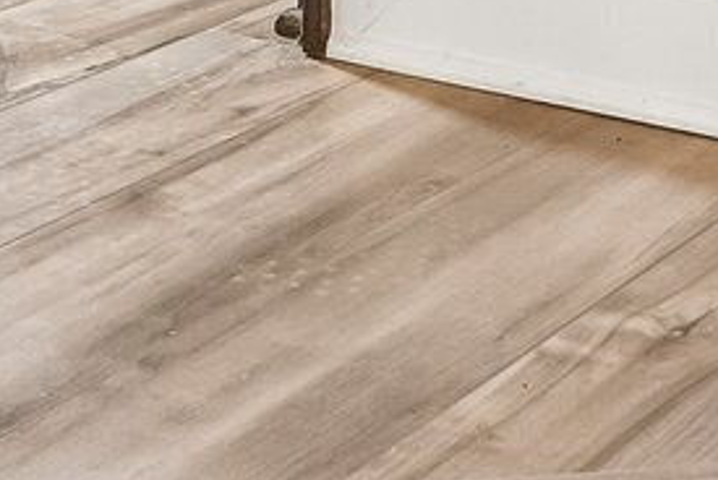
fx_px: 2376
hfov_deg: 17.2
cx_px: 287
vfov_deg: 9.9
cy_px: -740
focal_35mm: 119
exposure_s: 1/13
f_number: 8
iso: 400
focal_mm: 16
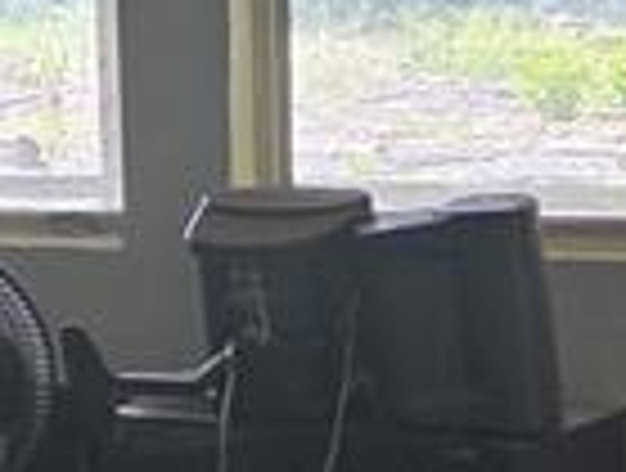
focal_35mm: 169
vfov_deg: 8.8
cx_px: -1261
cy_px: 130
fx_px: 3064
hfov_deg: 9.3
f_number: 1.7
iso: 400
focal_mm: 6.3
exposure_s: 1/120
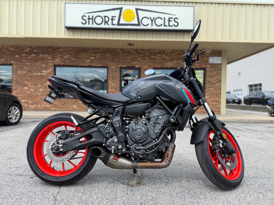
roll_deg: -0.8
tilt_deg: -0.9
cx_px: 137
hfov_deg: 71.6
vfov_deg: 56.8
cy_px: 102
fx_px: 190
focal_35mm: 24
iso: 80
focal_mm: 6.76
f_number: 1.78
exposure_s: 1/2370
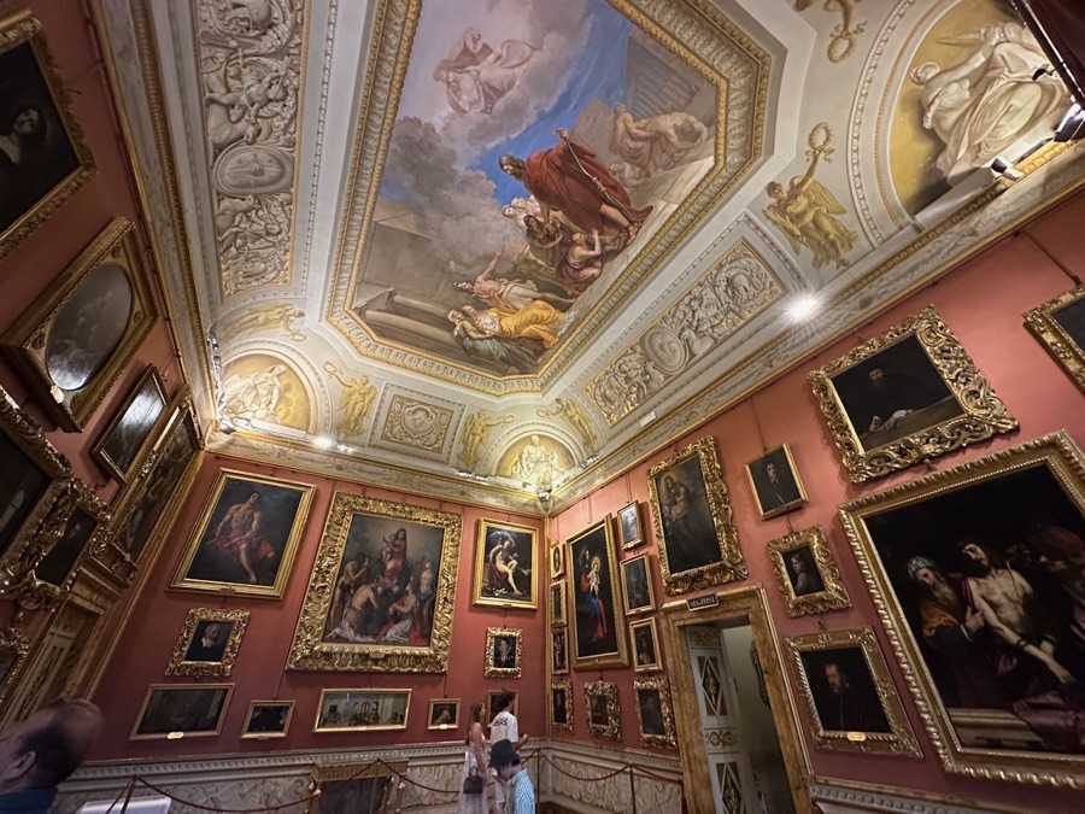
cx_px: 542
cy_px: 407
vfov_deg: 85.7
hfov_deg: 102.1
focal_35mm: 14
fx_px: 439
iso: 800
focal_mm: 2.22
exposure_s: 1/50
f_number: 2.2
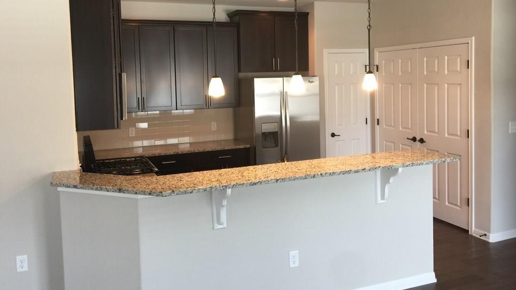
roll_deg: +1.0
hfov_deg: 61.0
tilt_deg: -4.1
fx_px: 438
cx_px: 256
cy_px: 107
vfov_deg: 36.5
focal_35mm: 32
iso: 50
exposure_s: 1/30
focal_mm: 4.15
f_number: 2.2
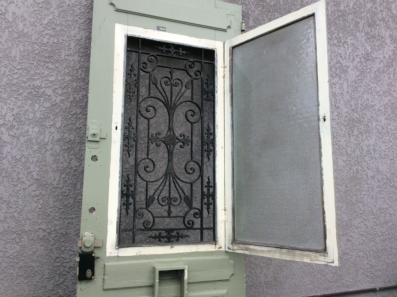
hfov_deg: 56.9
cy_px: 148
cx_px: 198
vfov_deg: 44.1
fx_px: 366
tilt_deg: -5.3
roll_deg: -2.8
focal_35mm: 32
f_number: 2.4
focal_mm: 3.3
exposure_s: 1/520
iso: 32
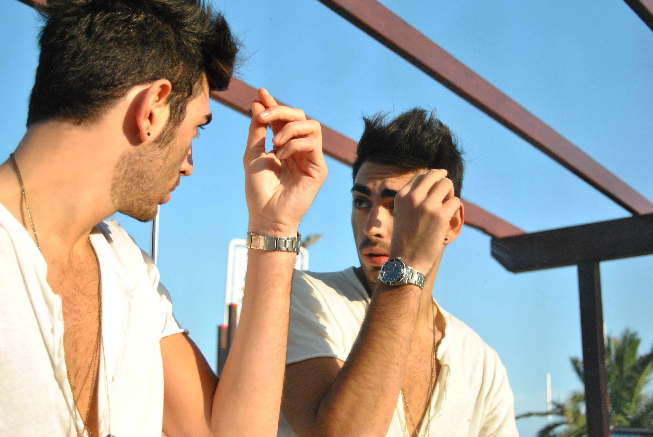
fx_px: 1035
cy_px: 218
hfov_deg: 35.0
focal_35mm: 57
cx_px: 326
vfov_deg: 23.8
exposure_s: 1/4000
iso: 1600
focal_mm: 38
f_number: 4.8
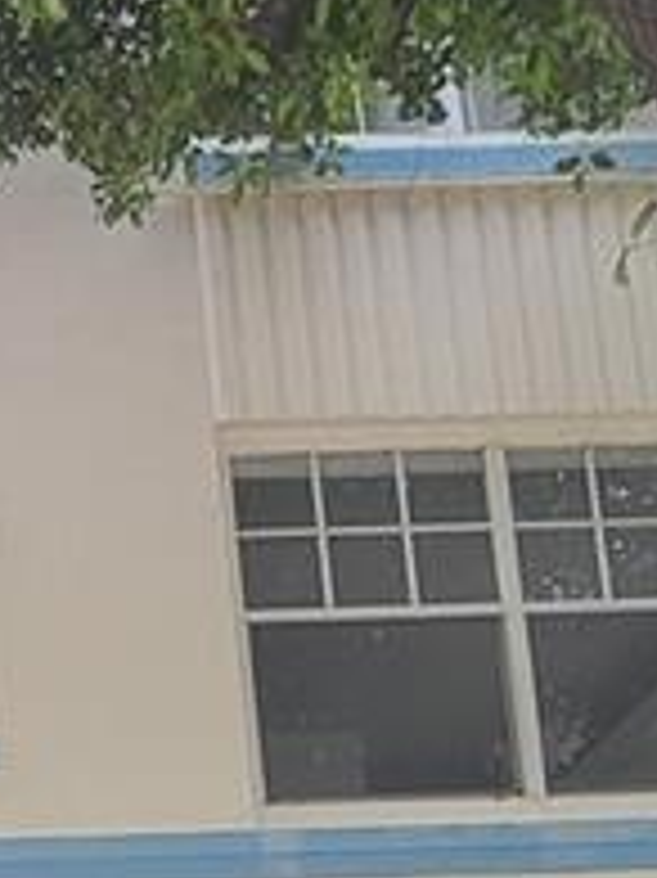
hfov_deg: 16.9
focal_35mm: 80
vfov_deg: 21.5
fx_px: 2027
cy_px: 1207
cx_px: -297
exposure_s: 1/120
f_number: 2.2
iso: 50
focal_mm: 1.74
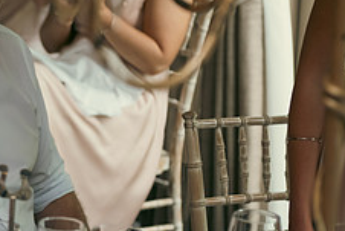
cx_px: -87
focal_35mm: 159
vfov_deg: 8.6
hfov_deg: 12.6
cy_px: 91
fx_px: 1525
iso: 400
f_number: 3.5
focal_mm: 62
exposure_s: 1/160
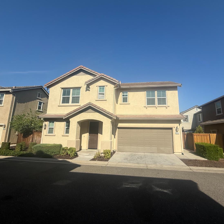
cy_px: 111
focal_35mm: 17
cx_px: 124
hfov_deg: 83.7
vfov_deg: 84.0
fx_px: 124
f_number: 2.2
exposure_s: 1/4762
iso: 50
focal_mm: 2.22
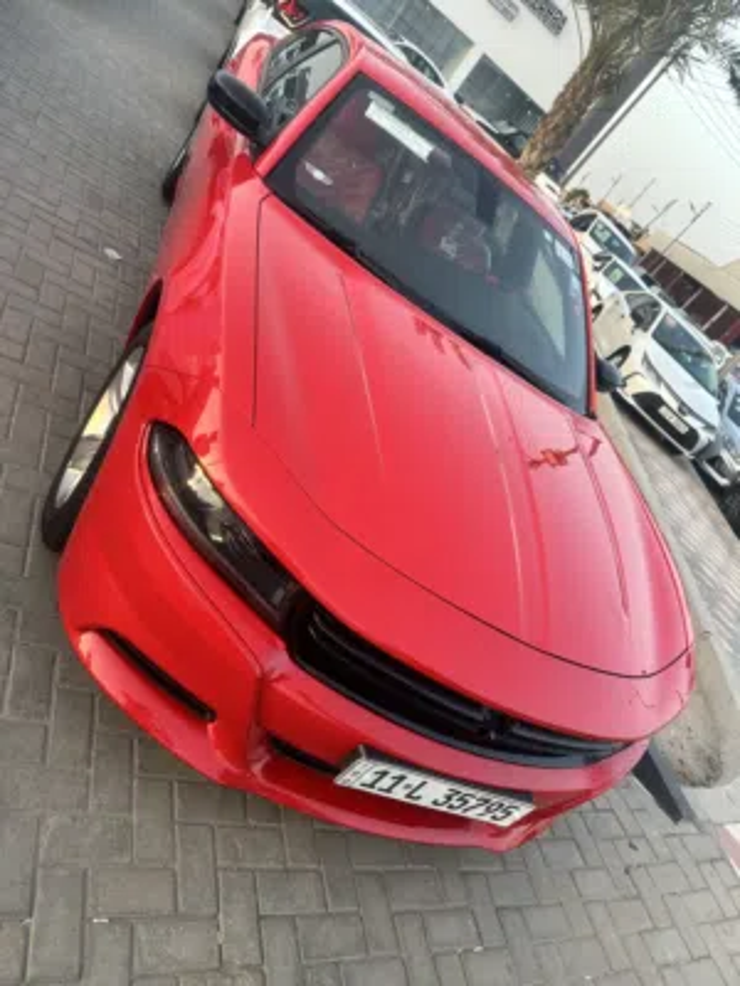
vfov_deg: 71.6
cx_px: 370
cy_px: 493
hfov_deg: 56.8
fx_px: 684
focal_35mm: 24
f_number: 1.78
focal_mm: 6.86
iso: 64
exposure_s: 1/156
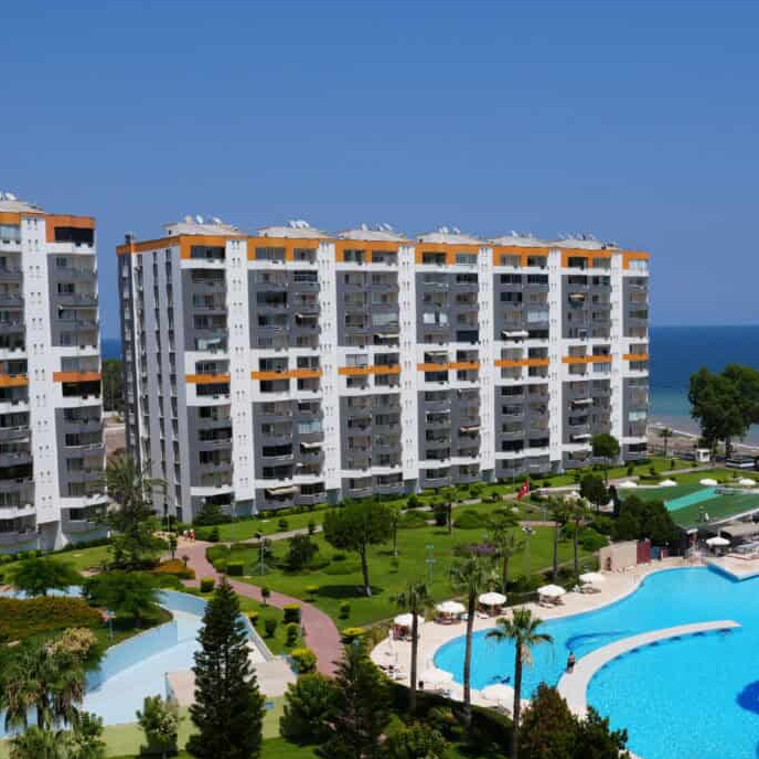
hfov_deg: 39.2
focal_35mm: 43
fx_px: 1067
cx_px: 389
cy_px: 463
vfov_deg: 39.0
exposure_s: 1/320
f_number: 10
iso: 100
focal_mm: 17
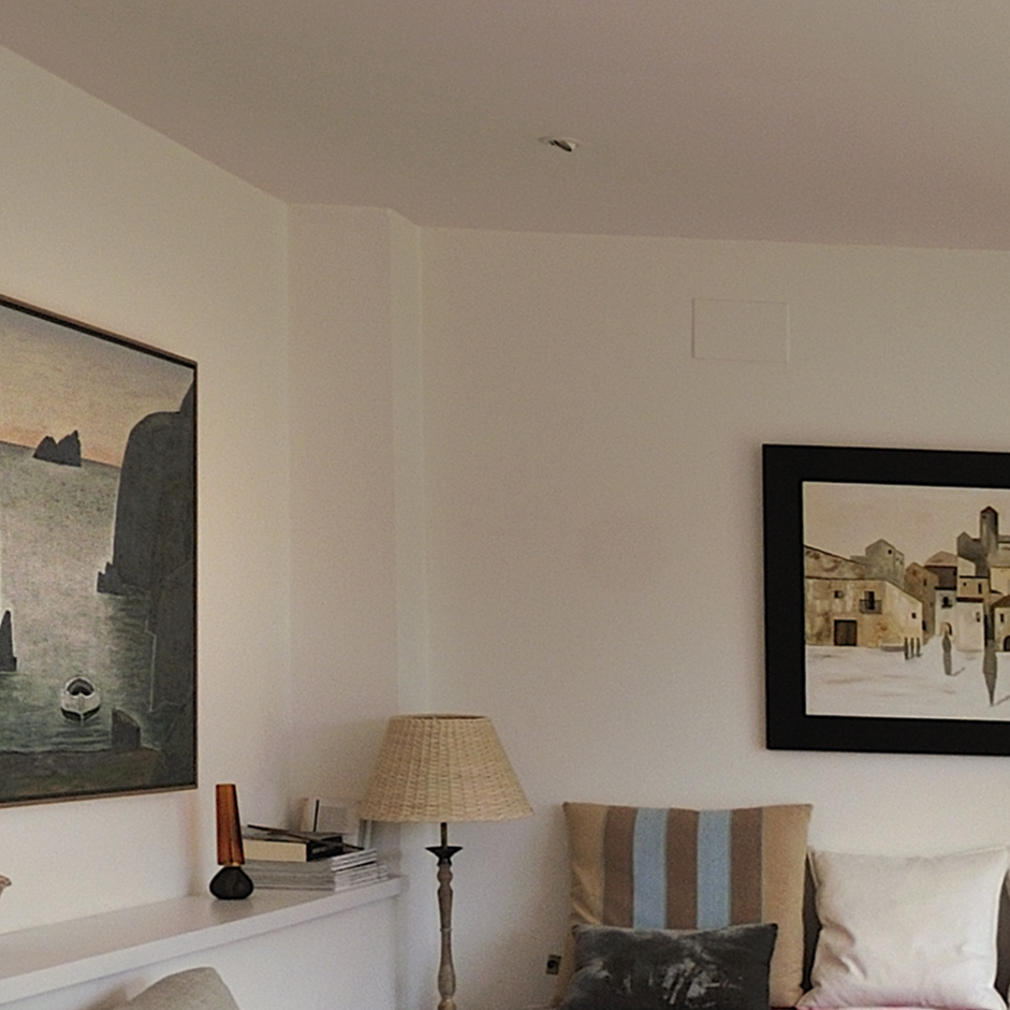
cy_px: 1155
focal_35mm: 58
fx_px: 1915
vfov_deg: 26.8
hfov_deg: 24.1
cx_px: 1465
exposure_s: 1/125
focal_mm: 10
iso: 200
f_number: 5.6
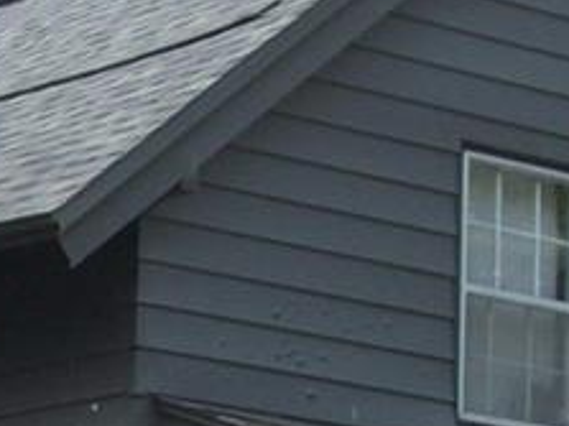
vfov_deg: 5.7
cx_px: -158
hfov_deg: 7.6
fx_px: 4222
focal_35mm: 257
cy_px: 643
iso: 80
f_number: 3.4
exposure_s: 1/608
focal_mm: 9.4
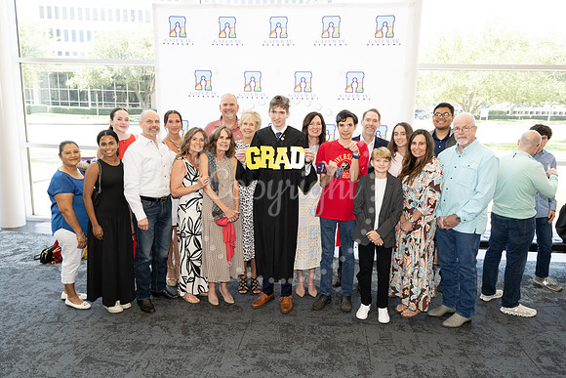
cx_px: 283
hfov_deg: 66.4
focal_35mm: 28
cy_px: 189
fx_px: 432
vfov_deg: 47.2
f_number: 5.6
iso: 800
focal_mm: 27.5
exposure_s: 1/200
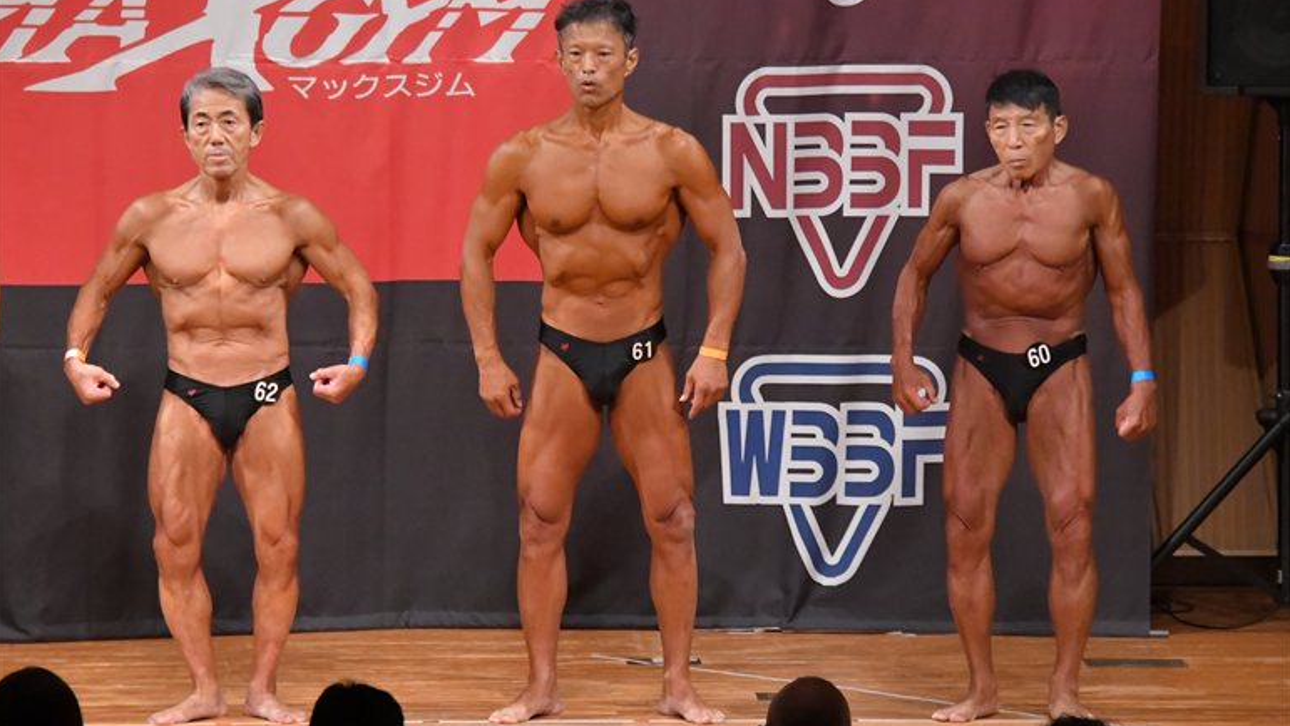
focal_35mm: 284
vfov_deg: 4.3
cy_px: 360
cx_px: 643
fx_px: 9716
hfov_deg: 7.6
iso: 9000
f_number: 5.6
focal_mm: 180
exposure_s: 1/400
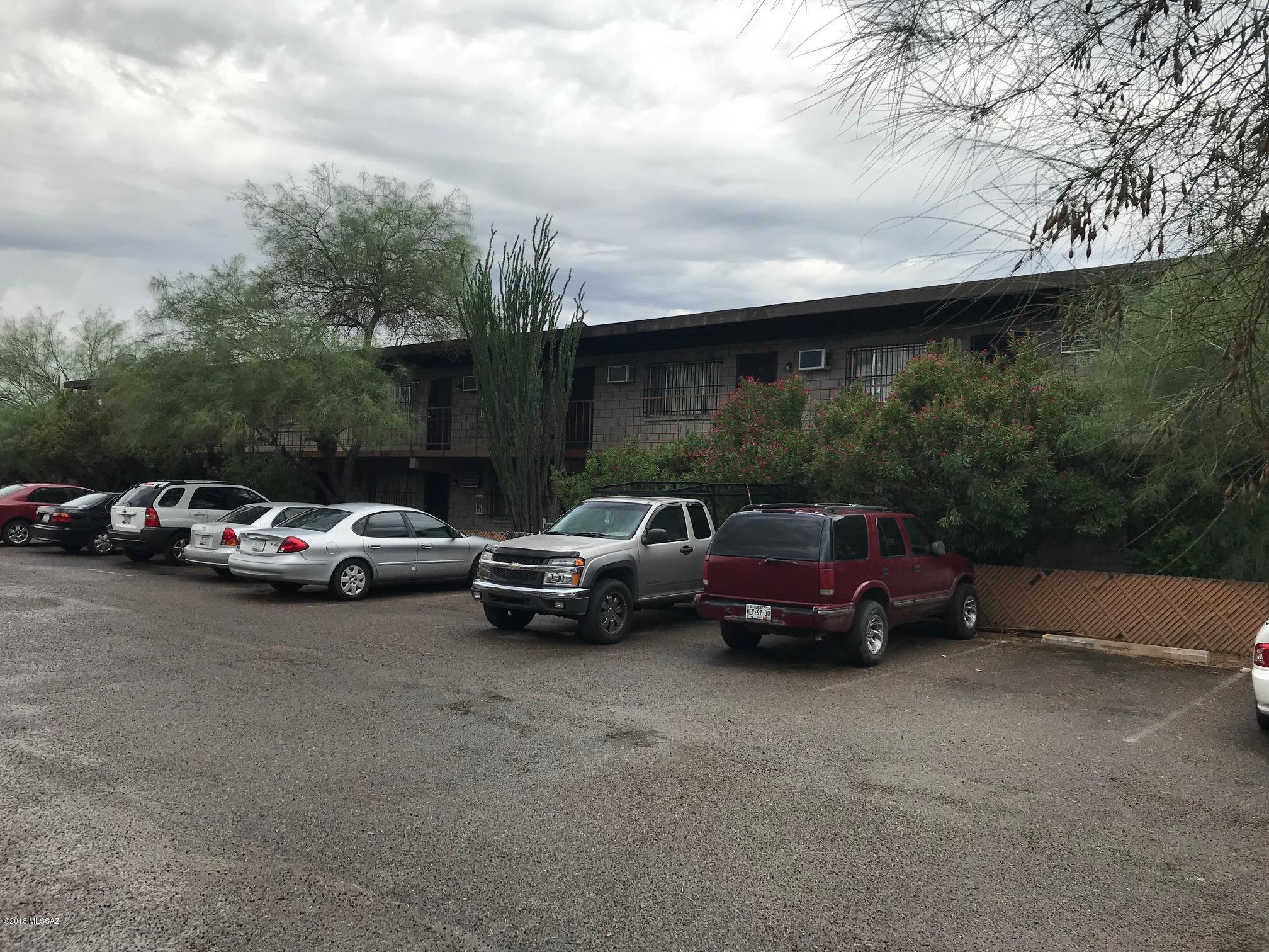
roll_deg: -2.9
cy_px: 476
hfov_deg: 63.4
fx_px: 1026
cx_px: 634
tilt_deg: +3.5
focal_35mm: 28
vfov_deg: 49.7
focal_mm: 3.99
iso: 20
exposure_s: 1/1681
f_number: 1.8
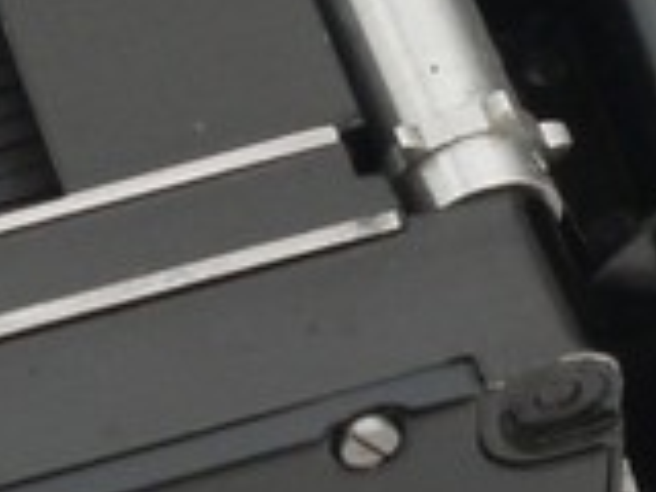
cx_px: 390
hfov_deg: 5.3
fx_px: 7088
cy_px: -299
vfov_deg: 4.0
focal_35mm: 374
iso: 400
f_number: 10
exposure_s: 1/10
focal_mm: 25
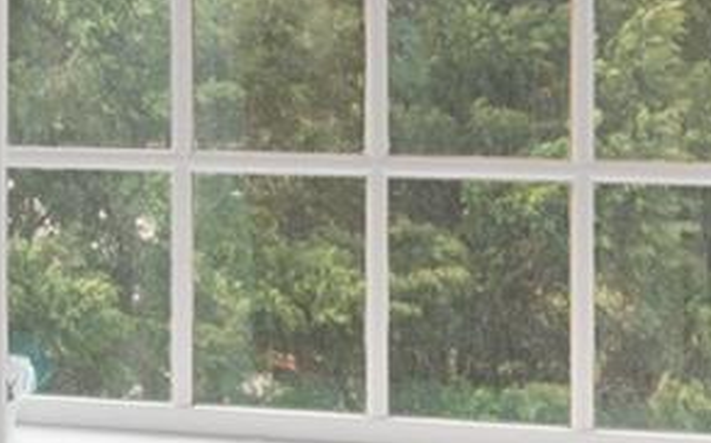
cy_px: 275
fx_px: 1936
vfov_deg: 13.0
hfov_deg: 19.4
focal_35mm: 100
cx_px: -173
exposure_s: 1/3
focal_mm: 14
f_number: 11
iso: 200
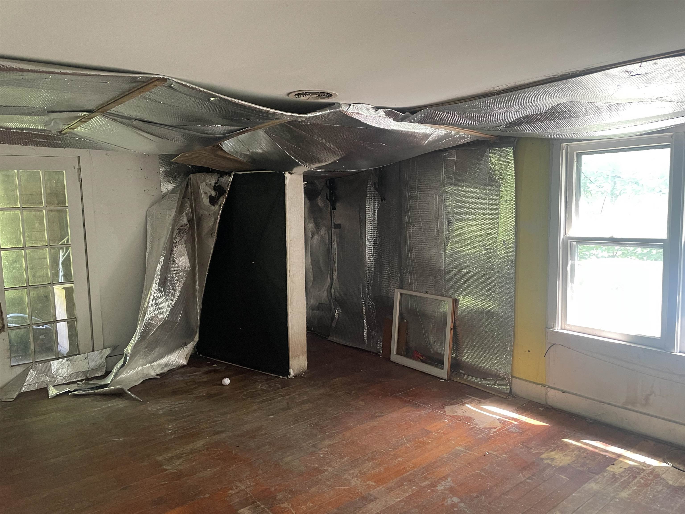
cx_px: 342
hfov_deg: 67.3
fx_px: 515
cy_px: 257
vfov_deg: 53.1
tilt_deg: -7.2
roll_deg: +2.4
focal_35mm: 26
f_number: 1.6
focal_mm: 4.2
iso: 320
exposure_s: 1/60
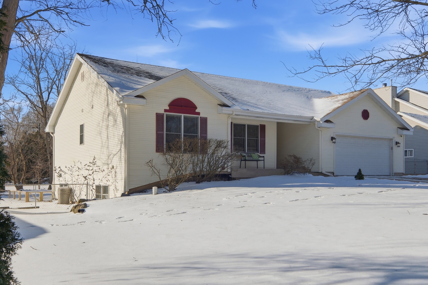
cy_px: 142
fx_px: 428
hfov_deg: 53.1
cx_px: 214
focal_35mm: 36
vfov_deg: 36.9
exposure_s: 1/30000
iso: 640
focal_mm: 24
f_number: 8
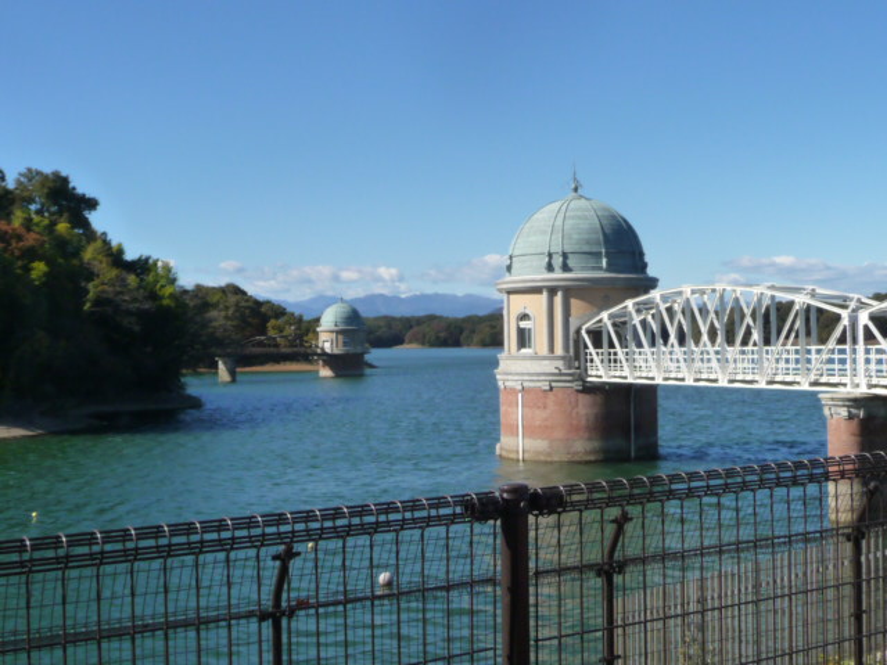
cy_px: 332
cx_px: 444
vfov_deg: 29.1
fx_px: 1281
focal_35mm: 50
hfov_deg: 38.2
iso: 160
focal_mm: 5
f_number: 3.4
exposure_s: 1/1300
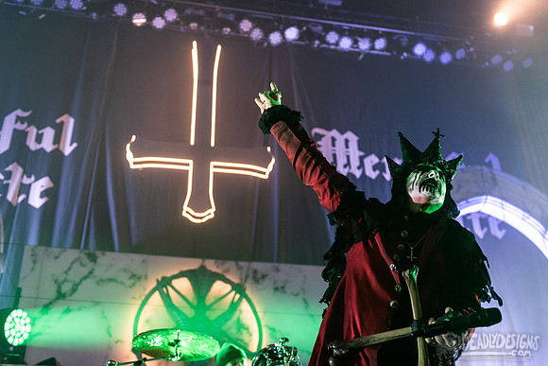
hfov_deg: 43.7
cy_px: 170
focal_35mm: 45
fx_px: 683
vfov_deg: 30.0
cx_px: 281
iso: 2000
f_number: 3.2
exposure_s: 1/320
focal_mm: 42
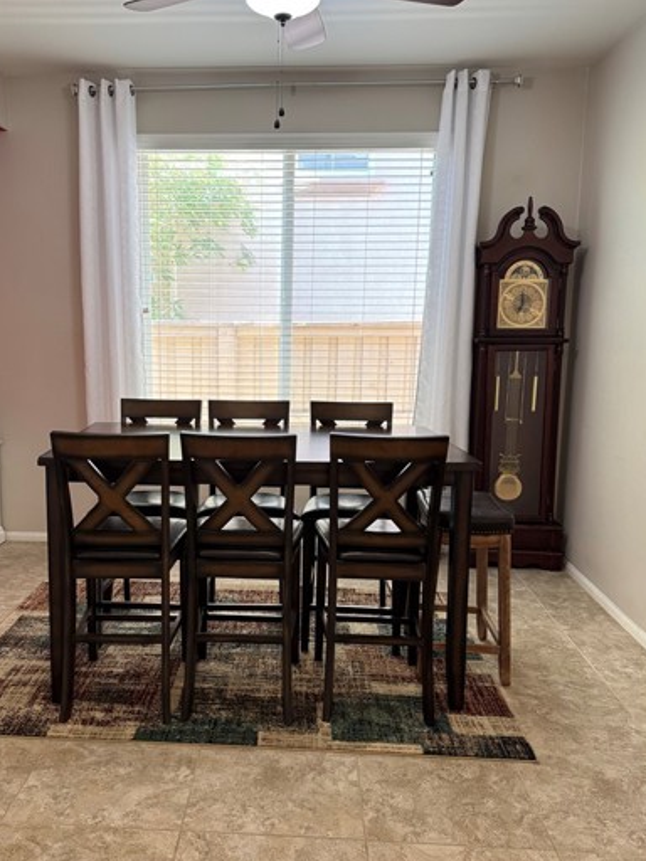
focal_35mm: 30
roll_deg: -0.1
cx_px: 256
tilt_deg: -9.4
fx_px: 746
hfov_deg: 46.5
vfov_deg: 60.0
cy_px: 444
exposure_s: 1/60
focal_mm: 6.76
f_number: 1.78
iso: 400
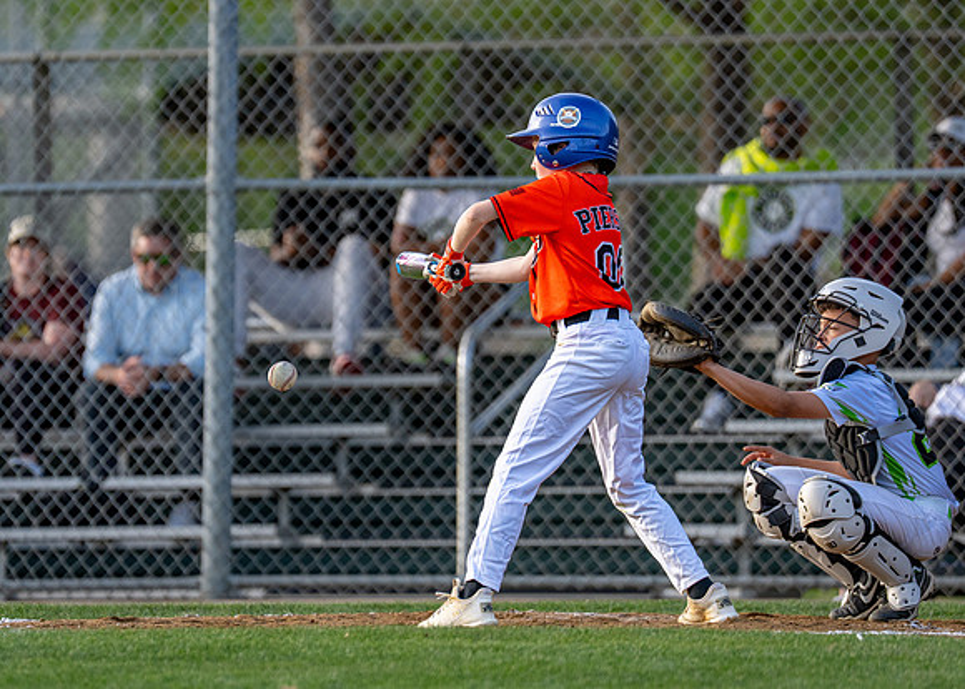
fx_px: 10506
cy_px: 290
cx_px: 444
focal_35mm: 383
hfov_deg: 5.3
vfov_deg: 3.8
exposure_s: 1/2000
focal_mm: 200
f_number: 2.8
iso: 400
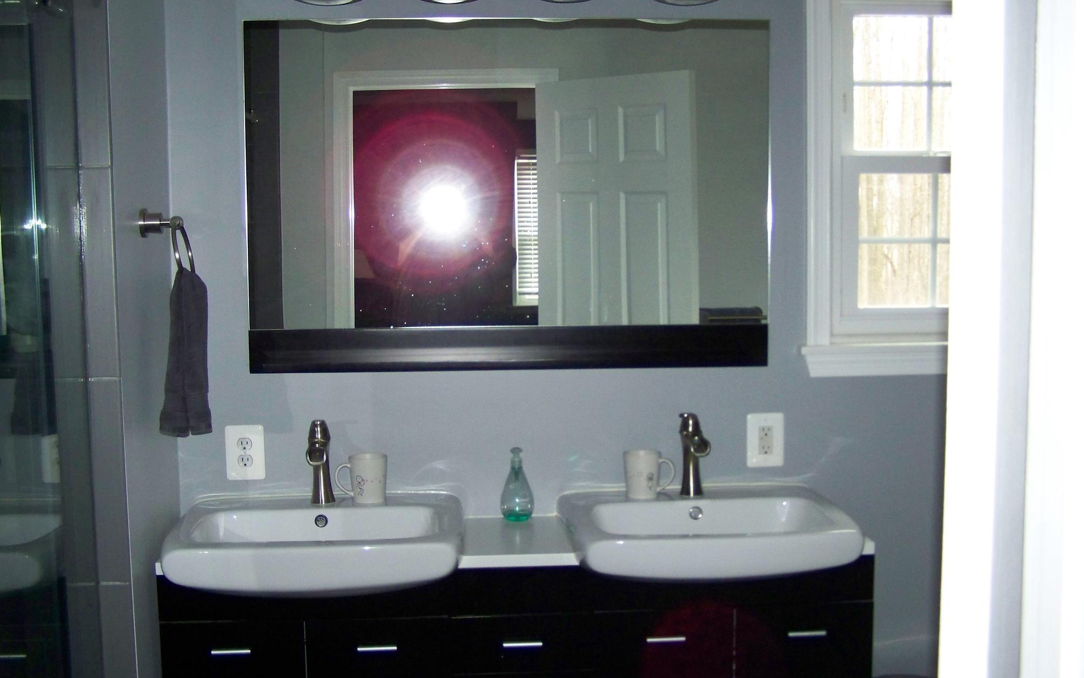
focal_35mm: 41
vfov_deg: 31.3
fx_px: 1211
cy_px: 341
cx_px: 534
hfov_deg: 48.2
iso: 200
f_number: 2.8
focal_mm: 6.3
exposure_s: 1/30
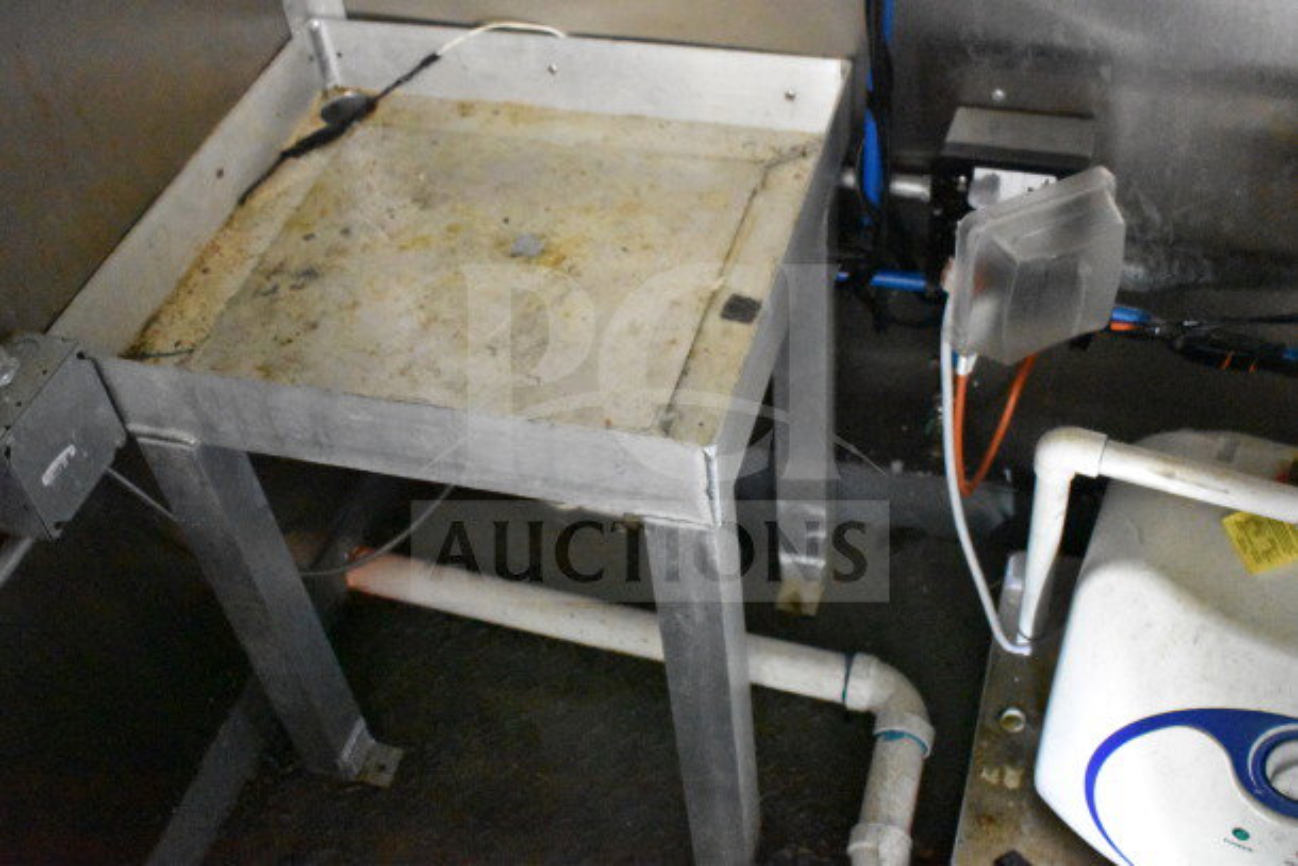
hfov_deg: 49.5
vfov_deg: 34.2
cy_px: 433
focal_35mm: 39
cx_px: 649
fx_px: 1406
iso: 18000
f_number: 4
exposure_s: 1/40
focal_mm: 26
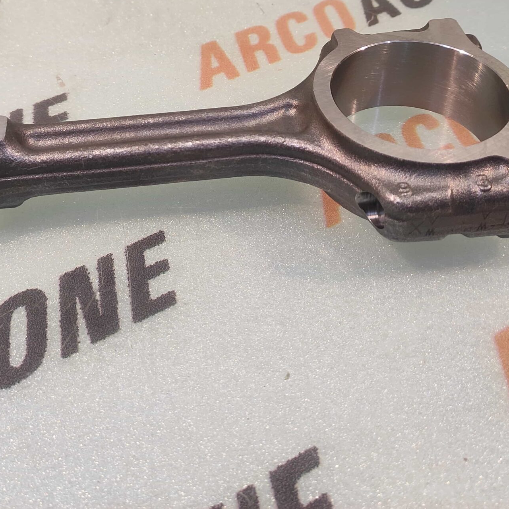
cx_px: 202
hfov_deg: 53.6
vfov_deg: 51.8
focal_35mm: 30
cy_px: 129
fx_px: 499
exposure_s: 1/50
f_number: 1.79
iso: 302
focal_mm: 4.74
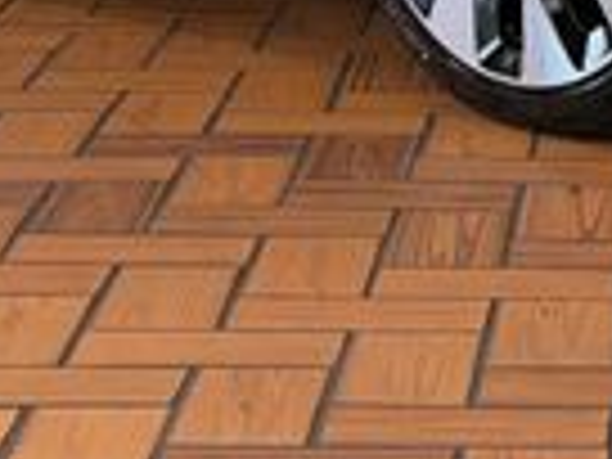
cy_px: -180
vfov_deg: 6.5
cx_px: 598
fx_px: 3996
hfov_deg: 8.7
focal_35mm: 226
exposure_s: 1/306
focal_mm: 6.76
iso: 64
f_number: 1.78
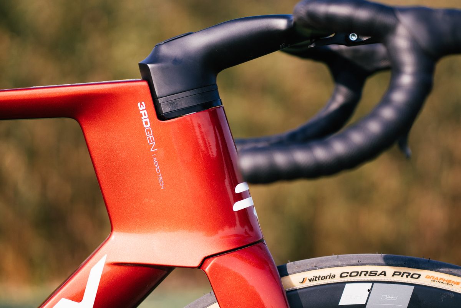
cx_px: 230
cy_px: 154
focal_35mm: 85
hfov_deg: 23.9
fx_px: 1088
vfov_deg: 16.1
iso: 100
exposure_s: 1/1000
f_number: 2.5
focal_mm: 85
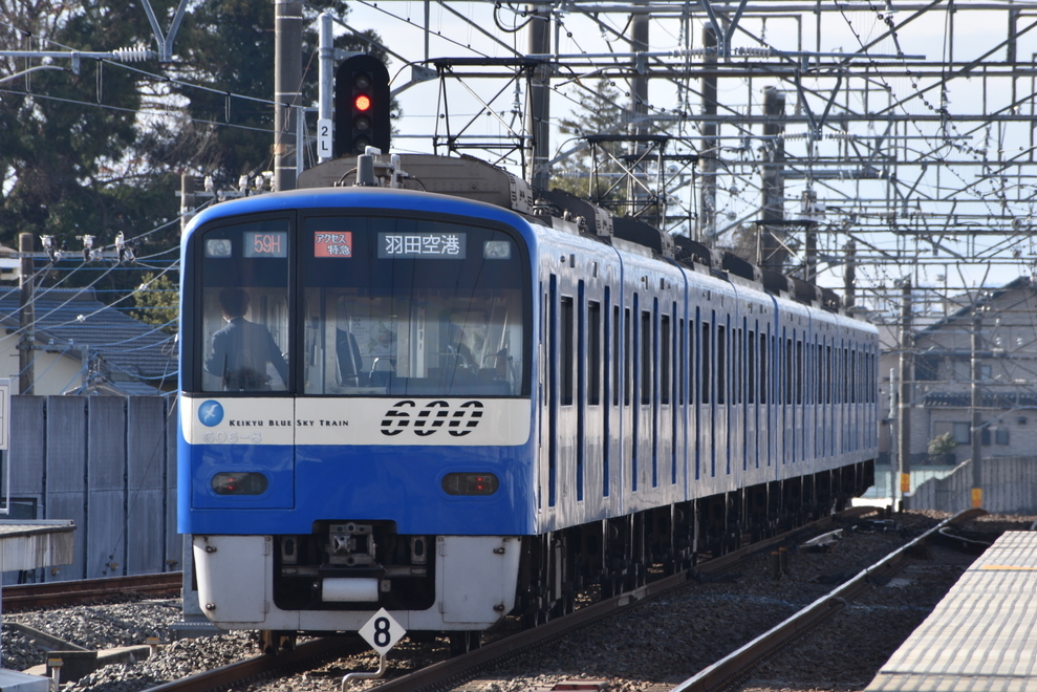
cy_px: 348
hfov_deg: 4.4
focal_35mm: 466
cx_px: 517
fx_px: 13427
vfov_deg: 3.0
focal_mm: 300
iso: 200
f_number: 10
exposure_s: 1/125
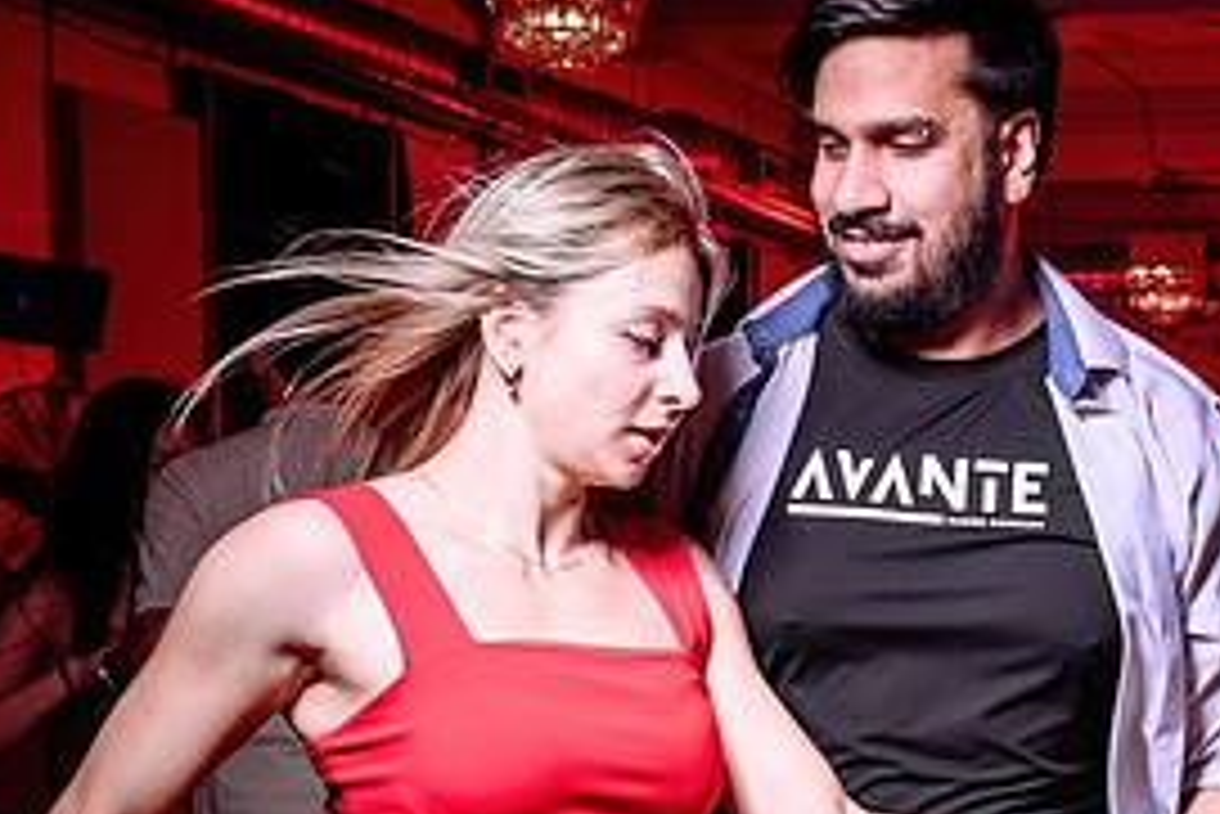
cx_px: 1176
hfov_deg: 25.5
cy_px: 862
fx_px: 2577
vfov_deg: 17.4
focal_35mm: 76
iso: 640
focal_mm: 26
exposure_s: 1/100
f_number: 3.5
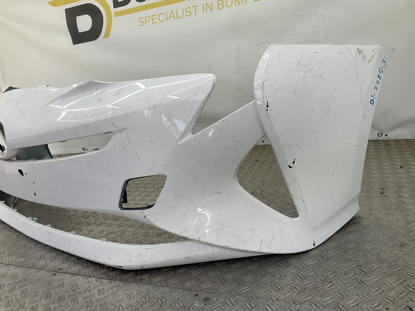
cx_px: 208
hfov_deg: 61.7
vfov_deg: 48.2
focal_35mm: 29
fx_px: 348
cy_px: 156
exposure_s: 1/202
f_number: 1.8
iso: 16
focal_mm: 3
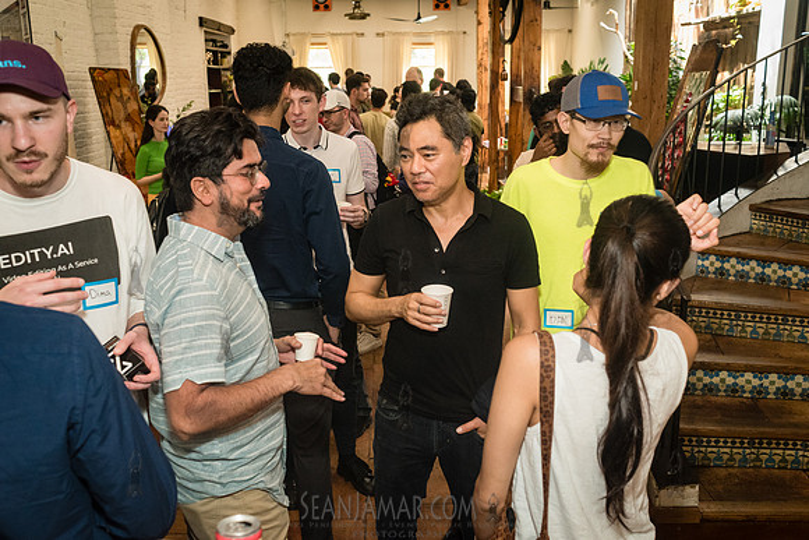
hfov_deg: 54.4
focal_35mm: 35
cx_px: 404
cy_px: 270
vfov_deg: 37.9
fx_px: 787
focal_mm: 35
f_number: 5
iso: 4000
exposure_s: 1/200
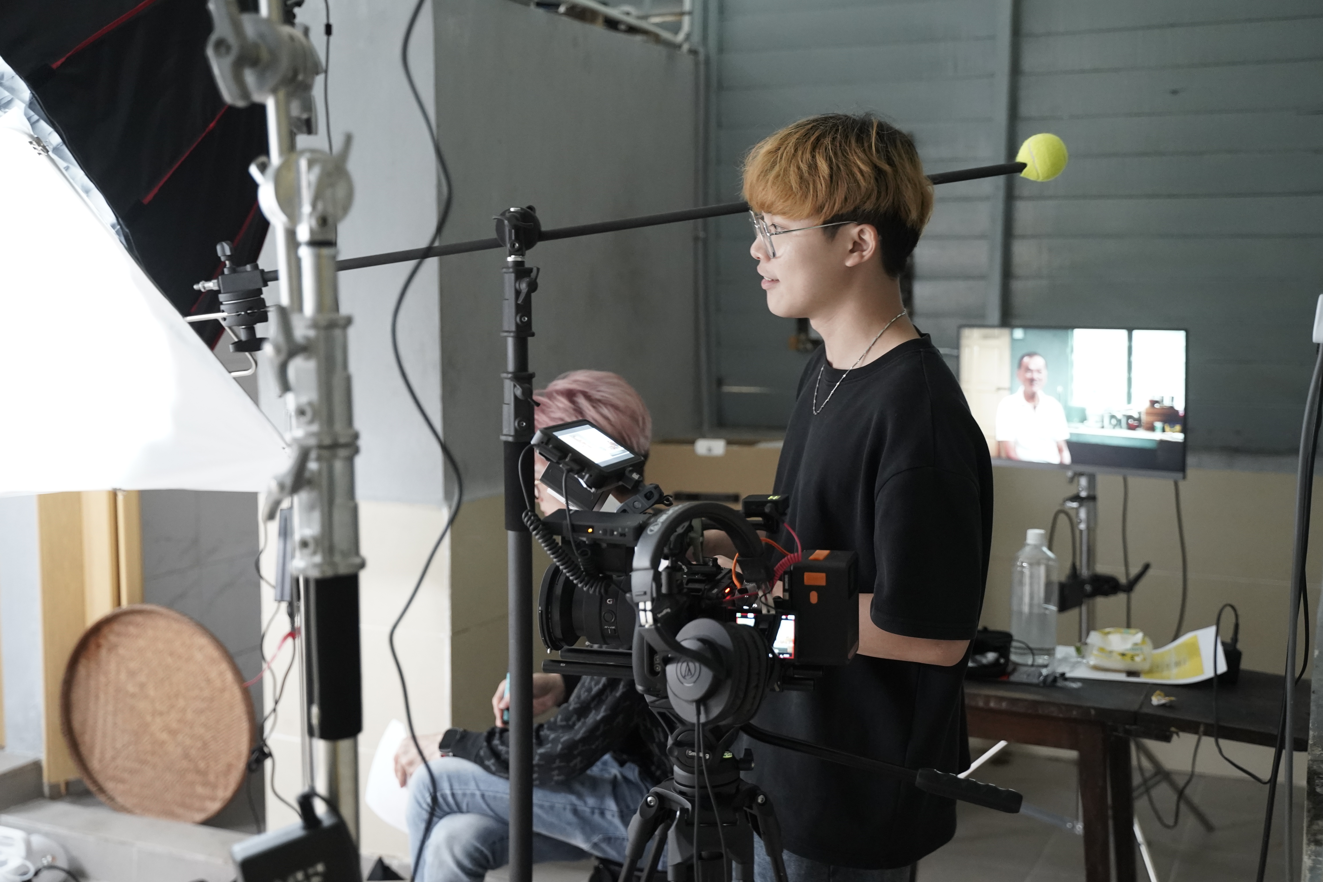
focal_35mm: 41
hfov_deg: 47.4
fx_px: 1507
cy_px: 441
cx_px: 662
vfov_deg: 32.6
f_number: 2.8
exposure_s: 1/100
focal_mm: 41
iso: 5000
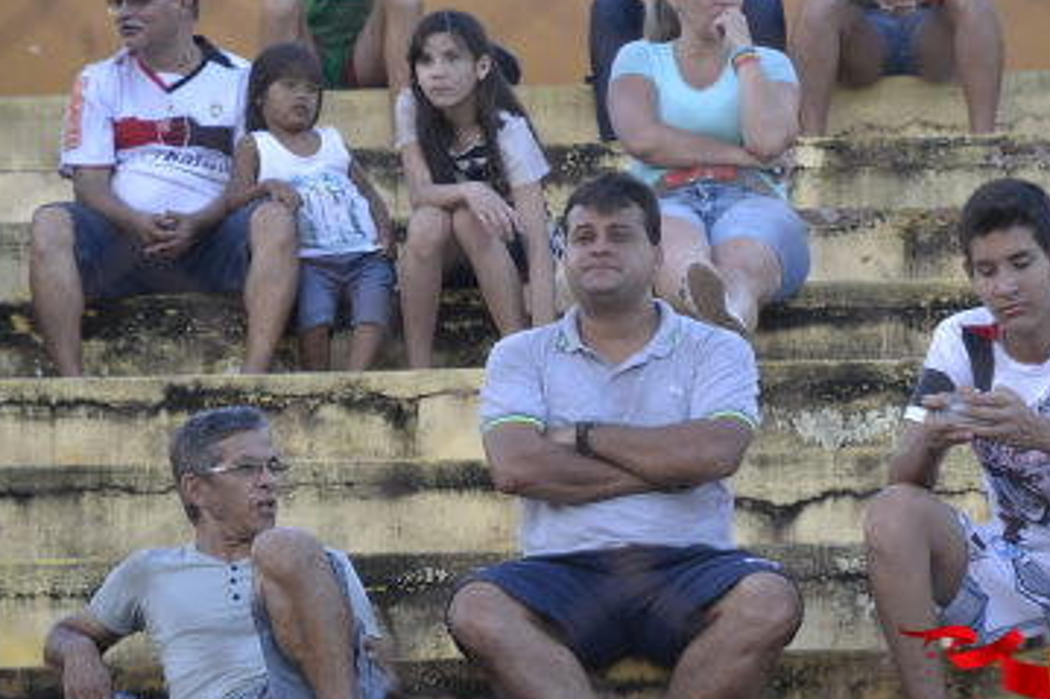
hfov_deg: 7.3
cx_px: 579
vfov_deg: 4.9
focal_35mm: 282
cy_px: 335
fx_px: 8212
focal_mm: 135
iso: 640
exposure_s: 1/125
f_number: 5.6
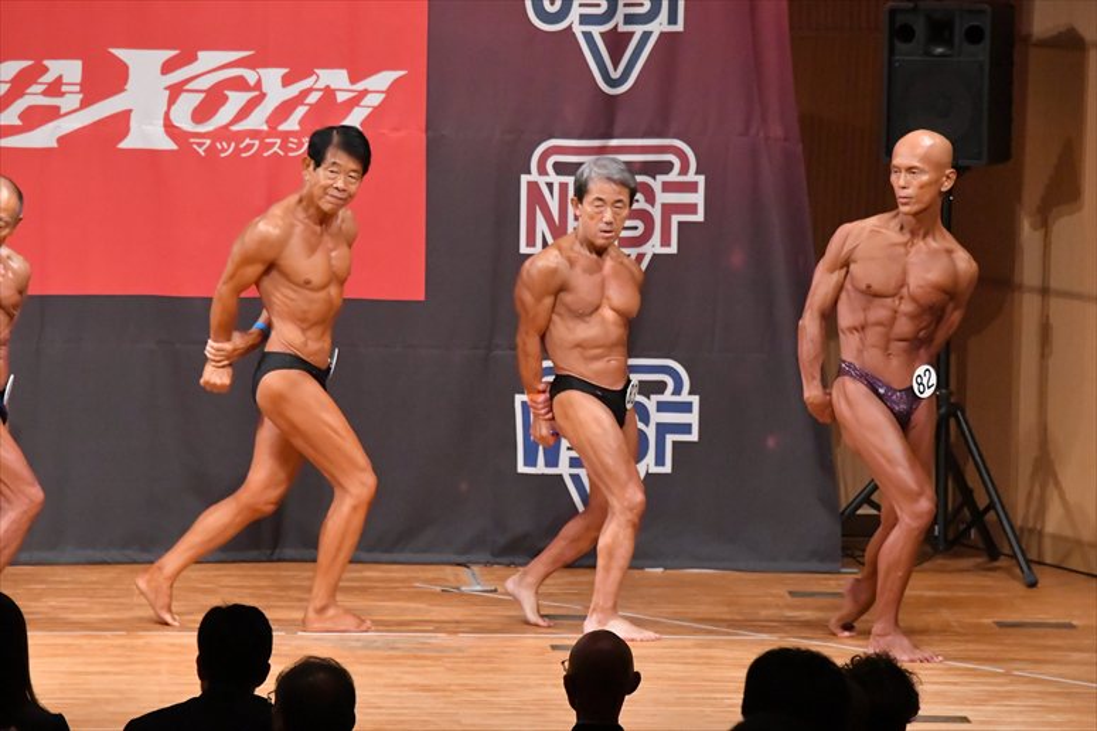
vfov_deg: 5.7
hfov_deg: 8.6
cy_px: 366
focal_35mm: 240
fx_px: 7310
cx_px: 548
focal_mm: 160
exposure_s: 1/400
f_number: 5.6
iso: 11400
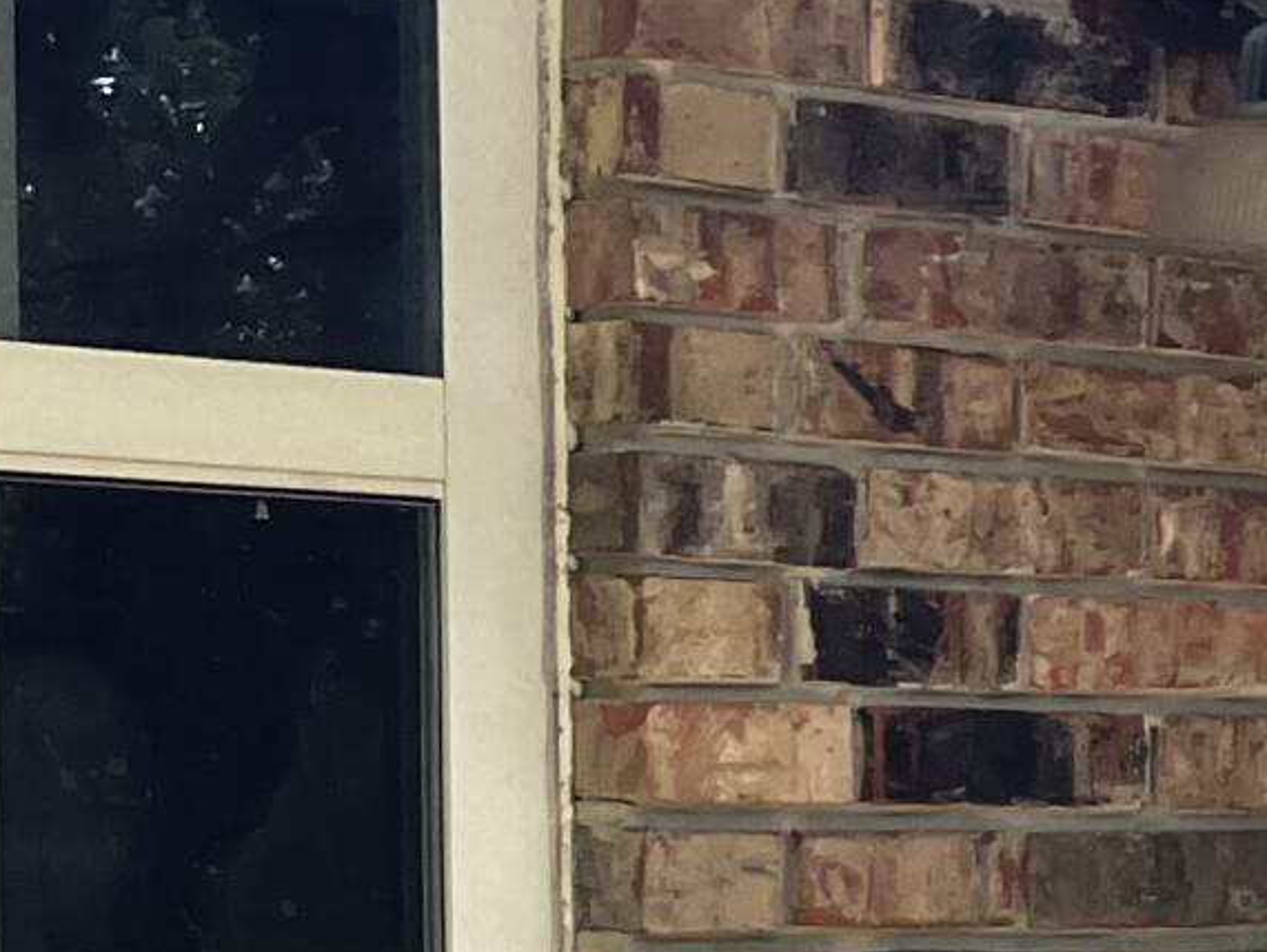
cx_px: 2944
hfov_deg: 11.4
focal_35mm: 147
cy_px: 1127
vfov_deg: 10.0
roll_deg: +0.0
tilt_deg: -2.0
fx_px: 5384
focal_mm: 3.99
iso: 50
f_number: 1.8
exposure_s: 1/121
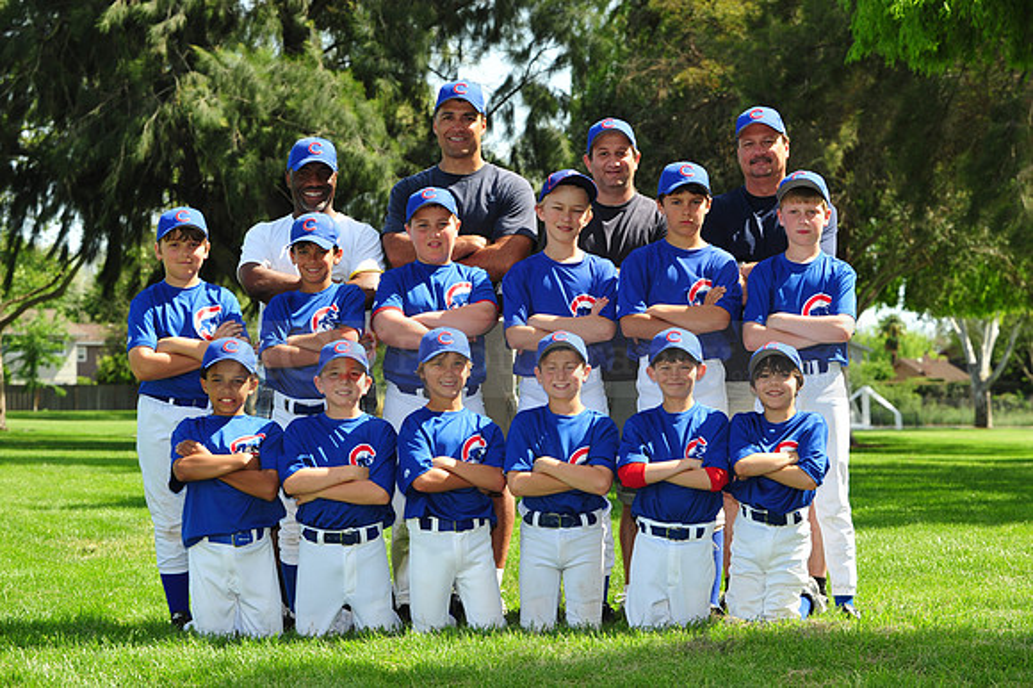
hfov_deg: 20.4
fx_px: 2868
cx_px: 516
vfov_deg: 13.7
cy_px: 344
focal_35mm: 100
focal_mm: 100
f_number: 8
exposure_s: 1/200
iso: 200
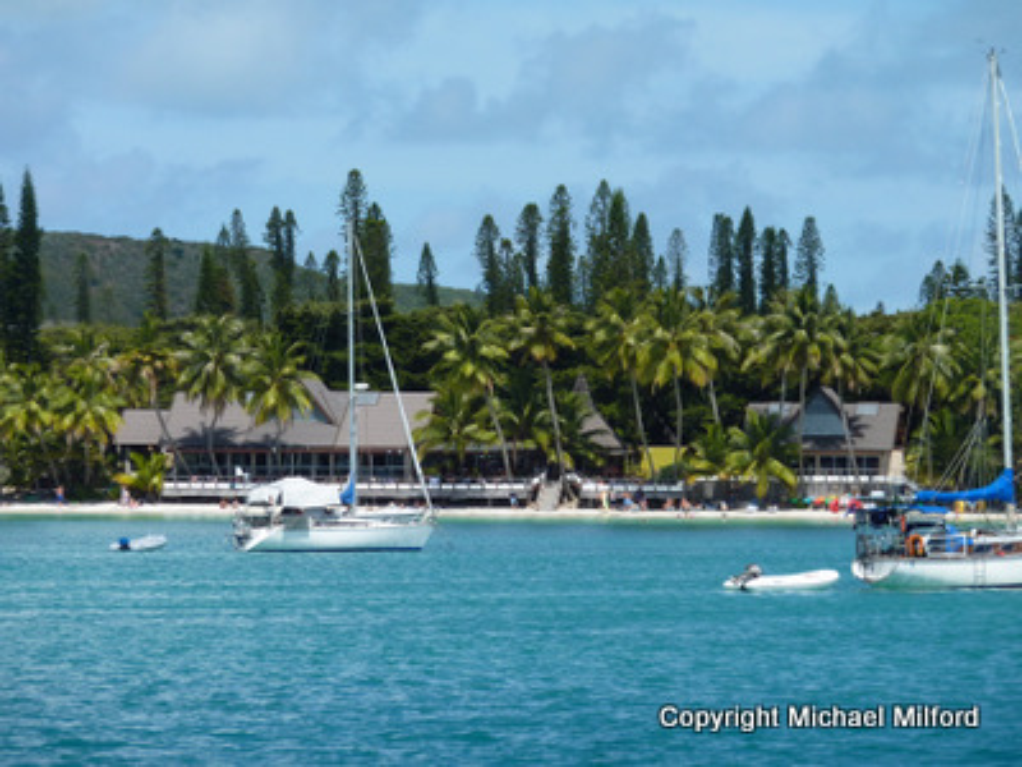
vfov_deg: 7.1
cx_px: 511
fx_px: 6200
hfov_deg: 9.4
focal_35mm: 210
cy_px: 384
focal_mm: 34.4
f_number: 5.6
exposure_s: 1/400
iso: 80
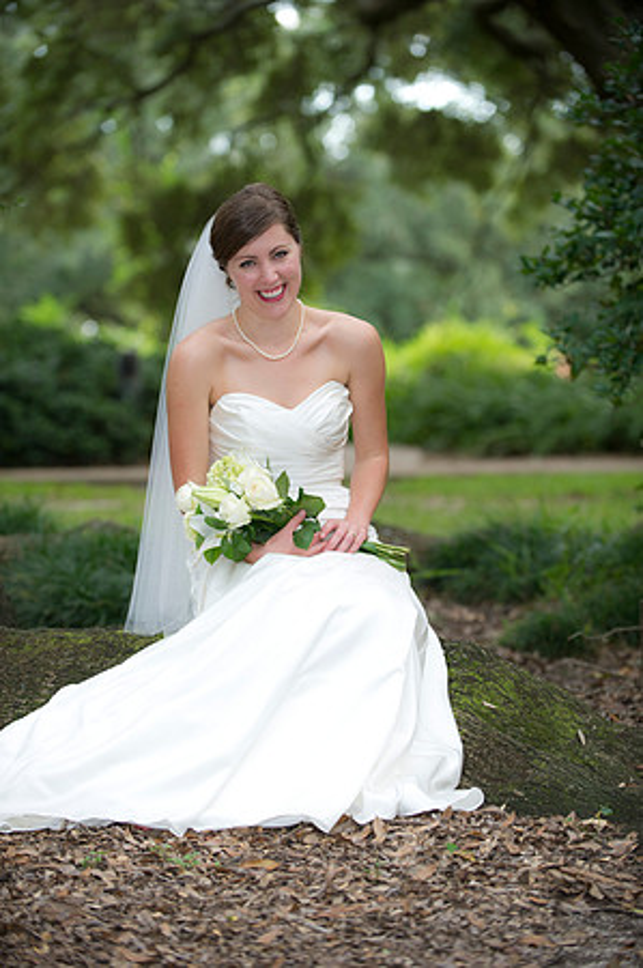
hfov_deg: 13.0
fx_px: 2819
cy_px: 484
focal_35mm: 105
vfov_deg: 19.5
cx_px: 322
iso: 400
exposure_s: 1/125
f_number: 2.8
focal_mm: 105
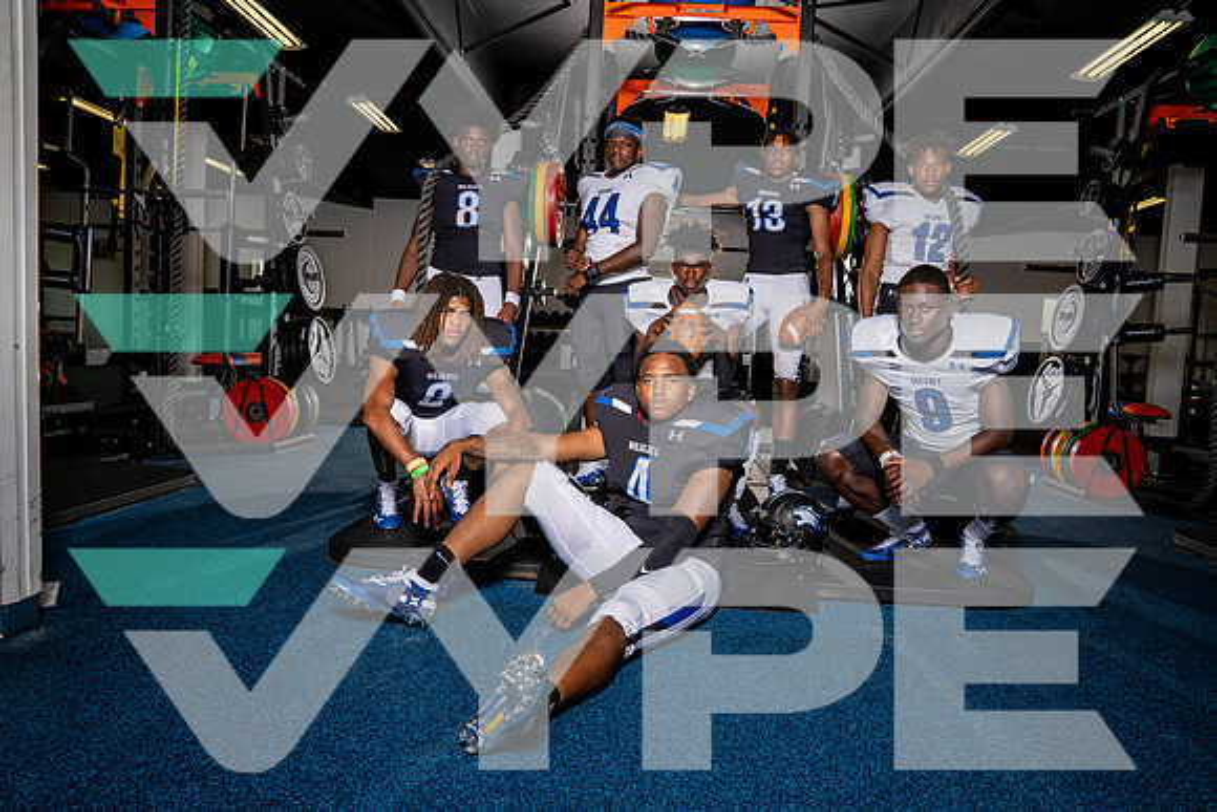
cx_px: 608
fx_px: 811
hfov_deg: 73.7
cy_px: 406
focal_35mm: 24
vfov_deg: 53.2
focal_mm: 24
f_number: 8
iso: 100
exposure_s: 1/250
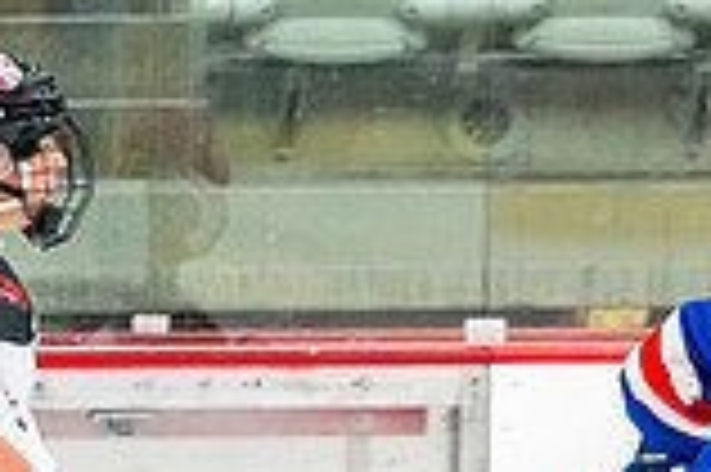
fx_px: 16494
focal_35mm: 836
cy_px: 767
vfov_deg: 1.6
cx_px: 639
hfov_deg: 2.5
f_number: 2.8
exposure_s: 1/1250
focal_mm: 200
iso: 3200
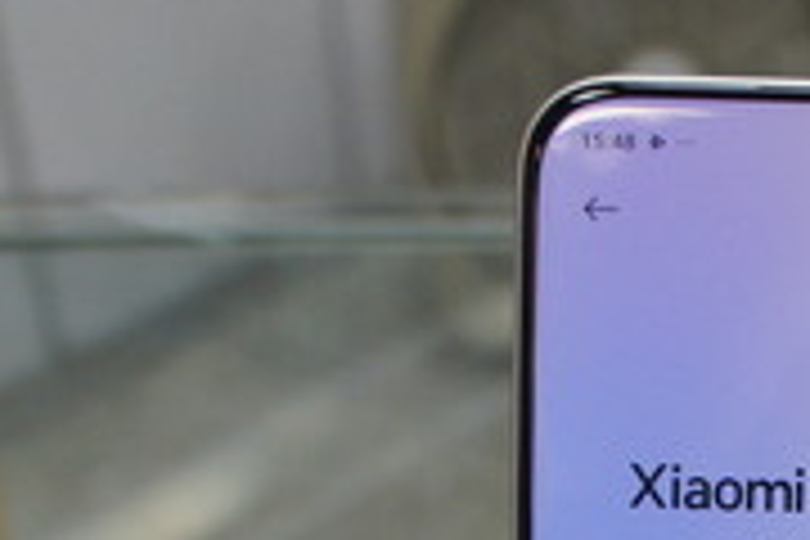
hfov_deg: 17.7
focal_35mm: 108
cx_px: 1071
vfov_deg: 11.9
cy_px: 900
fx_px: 2430
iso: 800
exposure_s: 1/160
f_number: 4.5
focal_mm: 18
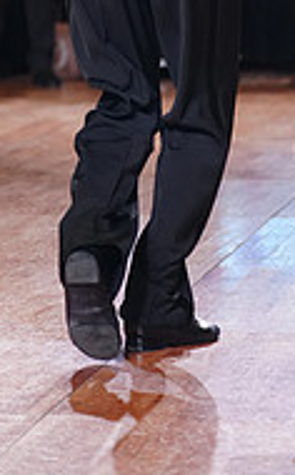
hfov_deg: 5.0
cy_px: -180
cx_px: 214
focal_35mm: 262
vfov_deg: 7.9
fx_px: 3386
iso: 1250
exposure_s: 1/400
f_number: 2.8
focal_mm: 84
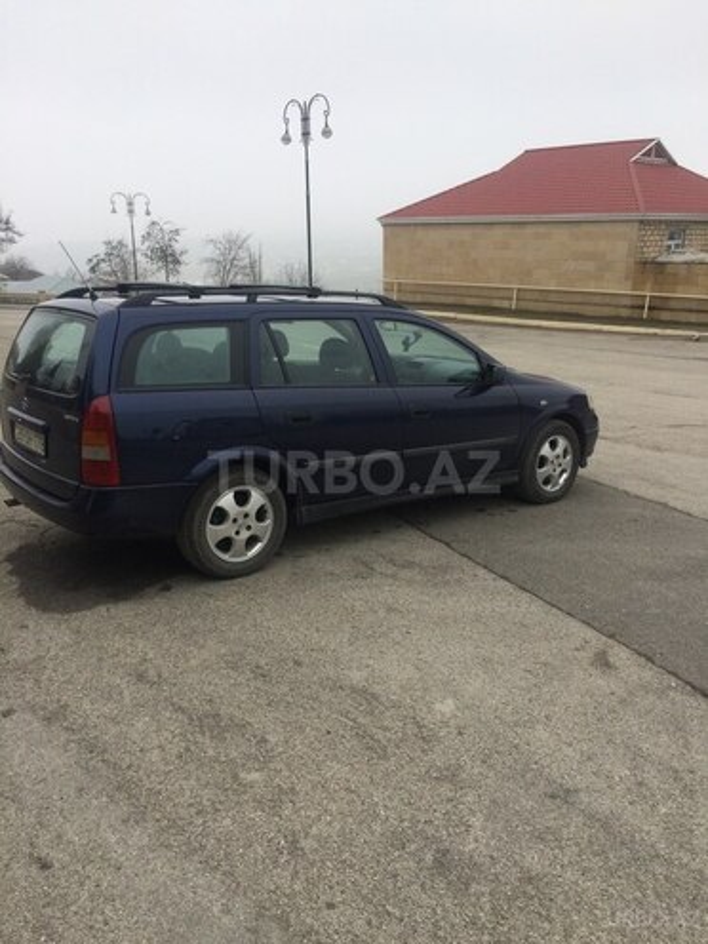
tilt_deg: -18.6
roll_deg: -0.9
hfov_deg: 48.2
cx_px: 354
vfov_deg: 61.7
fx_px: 791
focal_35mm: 29
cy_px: 472
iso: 32
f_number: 2.2
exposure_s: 1/427
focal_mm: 4.15
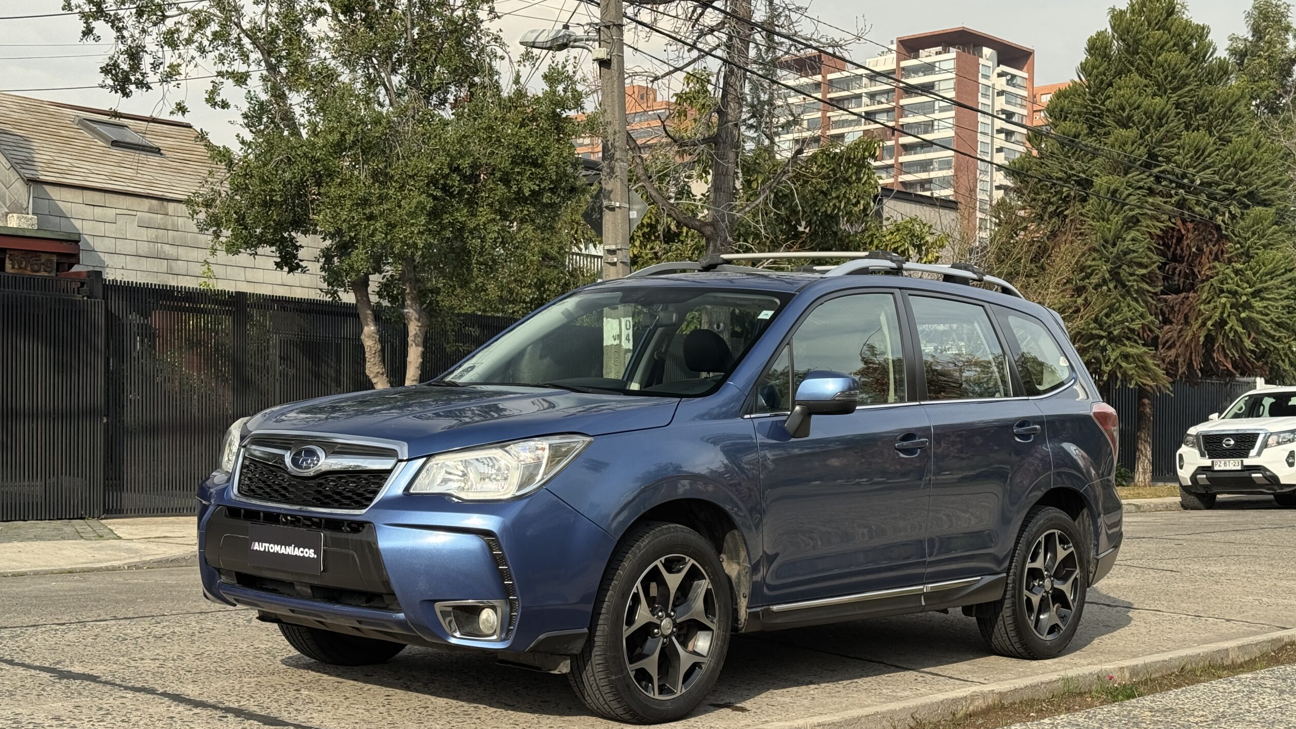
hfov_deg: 39.2
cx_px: 653
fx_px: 1821
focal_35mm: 53
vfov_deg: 22.6
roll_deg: +0.1
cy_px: 465
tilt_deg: +0.3
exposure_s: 1/1094
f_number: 1.78
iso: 64
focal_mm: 6.76
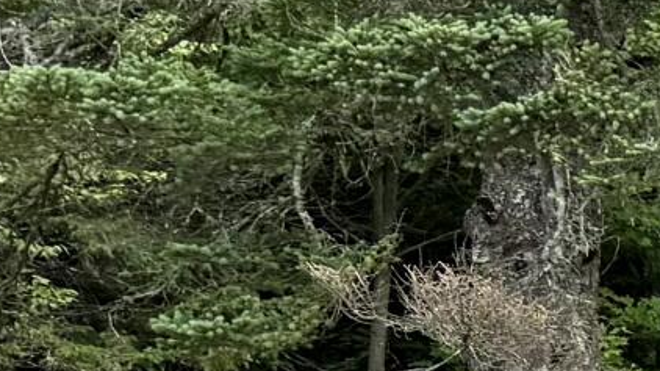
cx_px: 2297
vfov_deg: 6.5
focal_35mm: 186
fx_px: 3254
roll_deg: +0.3
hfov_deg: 8.5
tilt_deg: +7.4
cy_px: 114
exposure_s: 1/1314
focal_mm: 6.76
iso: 100
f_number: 1.78
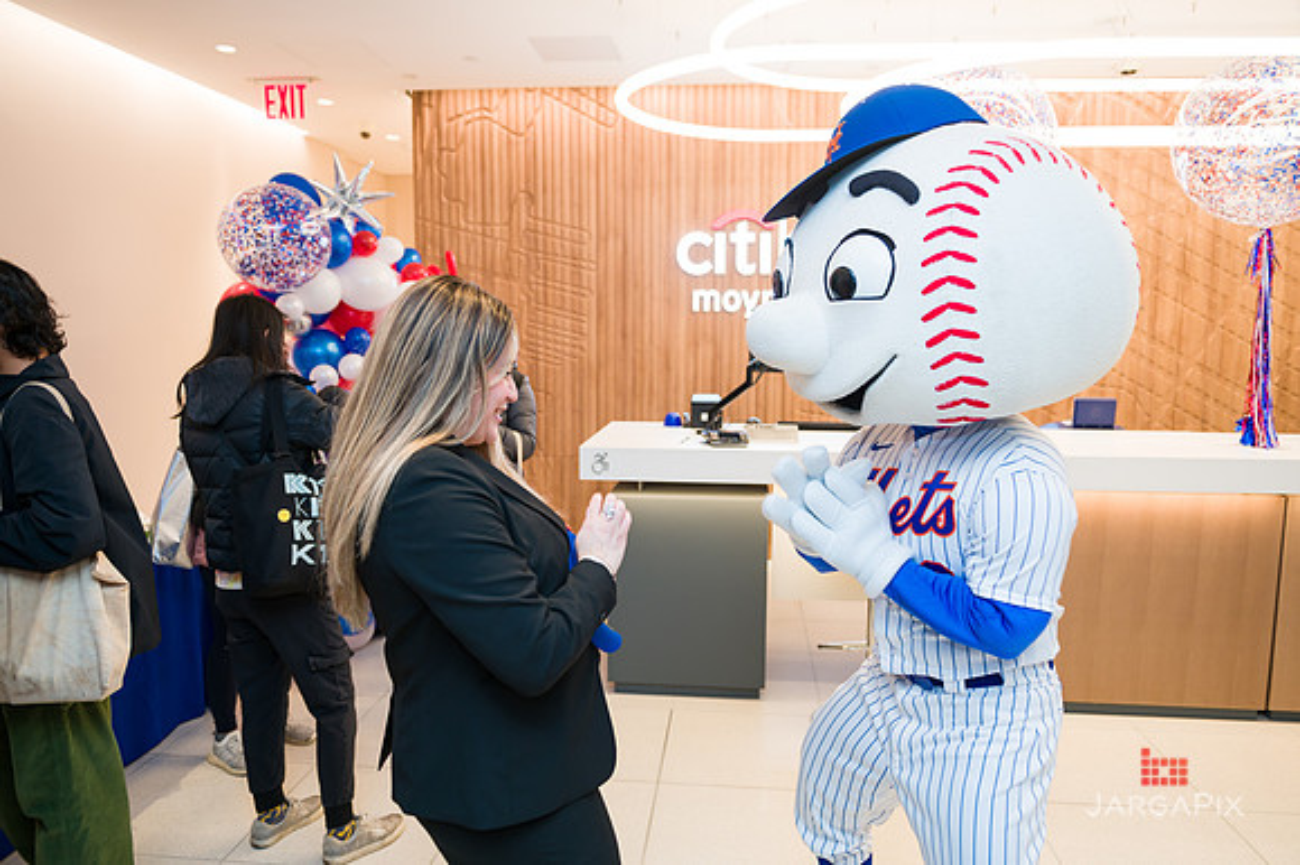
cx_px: 650
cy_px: 432
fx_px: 938
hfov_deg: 69.4
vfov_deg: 49.5
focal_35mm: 26
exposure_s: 1/200
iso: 400
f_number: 4
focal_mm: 26
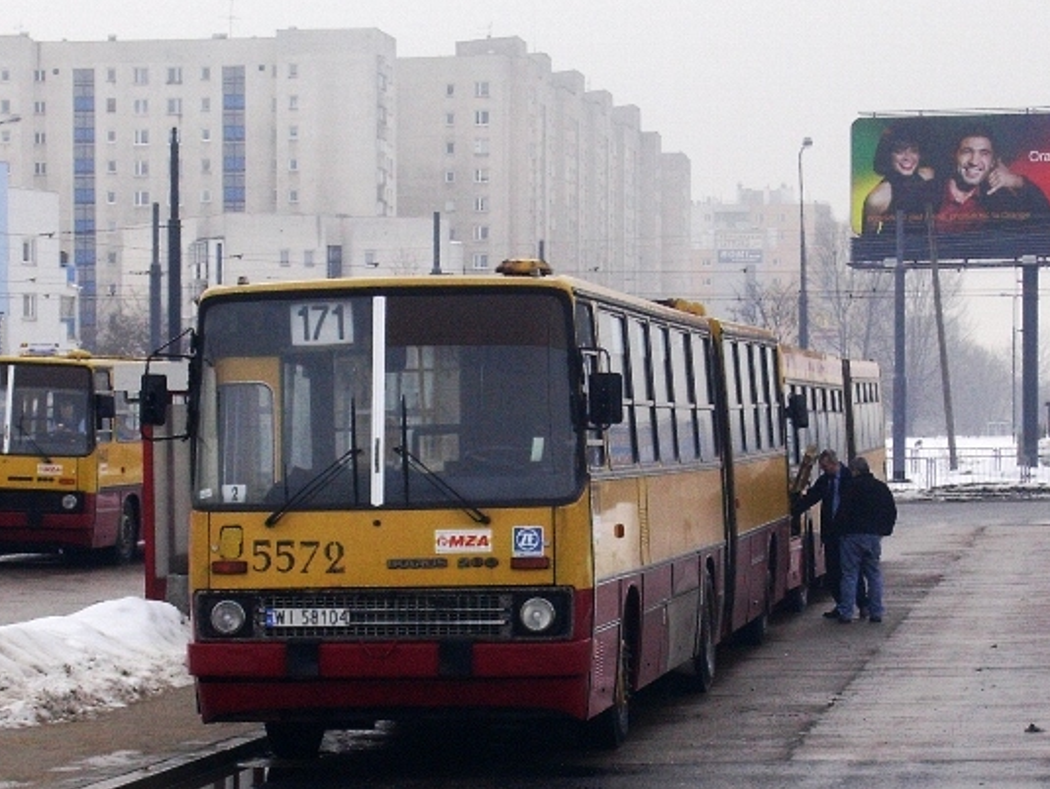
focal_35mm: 130
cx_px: 440
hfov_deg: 15.2
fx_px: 3946
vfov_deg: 11.4
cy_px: 522
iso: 70
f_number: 4.1
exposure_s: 1/271
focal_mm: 13.1
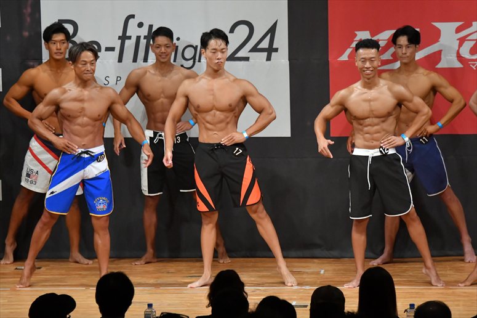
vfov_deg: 5.4
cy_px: 159
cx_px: 238
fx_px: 3377
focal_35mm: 255
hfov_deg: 8.1
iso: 7200
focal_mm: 170
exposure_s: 1/400
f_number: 5.6
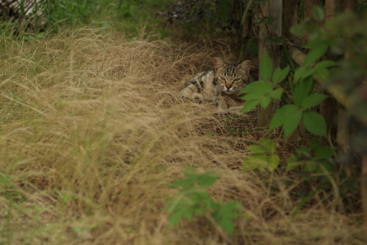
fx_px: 1000
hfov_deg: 20.8
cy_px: 122
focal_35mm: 98
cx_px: 184
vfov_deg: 14.0
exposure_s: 1/180
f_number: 3.3
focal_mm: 65
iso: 100
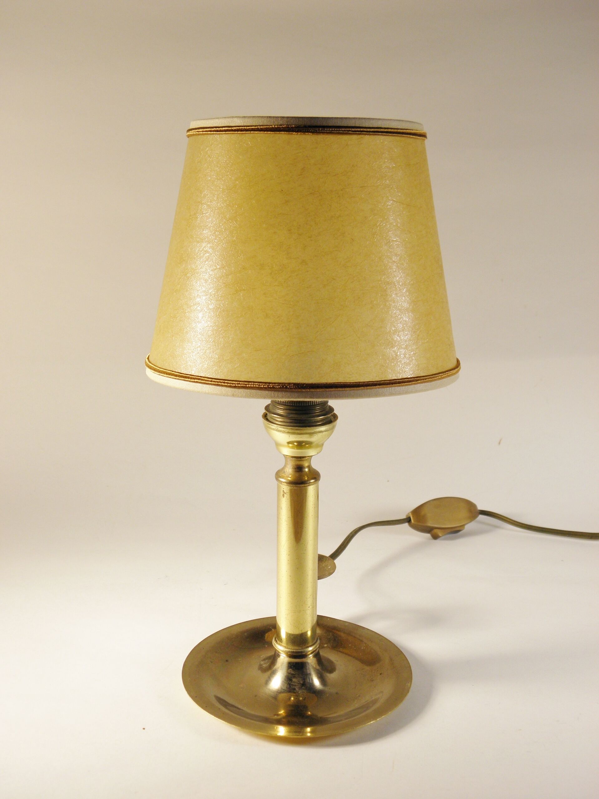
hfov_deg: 32.9
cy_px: 400
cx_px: 300
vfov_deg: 42.9
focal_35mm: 44
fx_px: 1015
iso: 100
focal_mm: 7.9
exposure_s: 1/60
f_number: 3.9
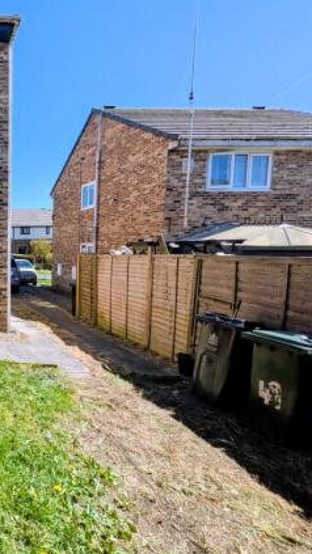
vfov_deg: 83.8
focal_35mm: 21
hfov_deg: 41.3
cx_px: -41
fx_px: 309
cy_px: 273
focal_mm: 1.83
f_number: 2.2
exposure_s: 1/1013
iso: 45
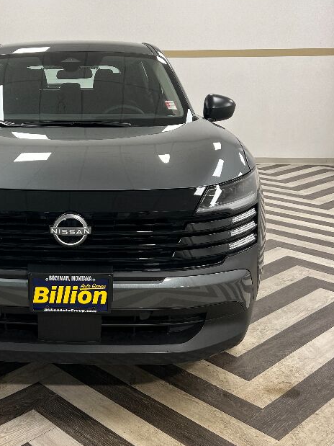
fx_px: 553
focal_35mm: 43
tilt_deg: -14.0
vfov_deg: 43.8
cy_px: 197
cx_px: 38
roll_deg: +0.5
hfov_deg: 32.1
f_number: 1.5
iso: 80
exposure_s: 1/120
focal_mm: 5.7
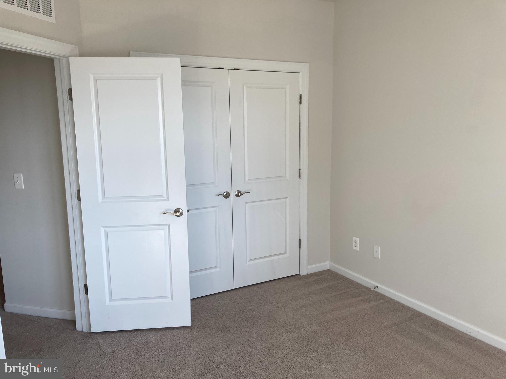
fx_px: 409
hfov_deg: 63.4
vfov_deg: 49.7
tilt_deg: -8.3
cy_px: 190
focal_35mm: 28
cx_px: 253
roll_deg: +0.1
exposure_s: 1/120
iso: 32
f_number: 1.8
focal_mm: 3.99
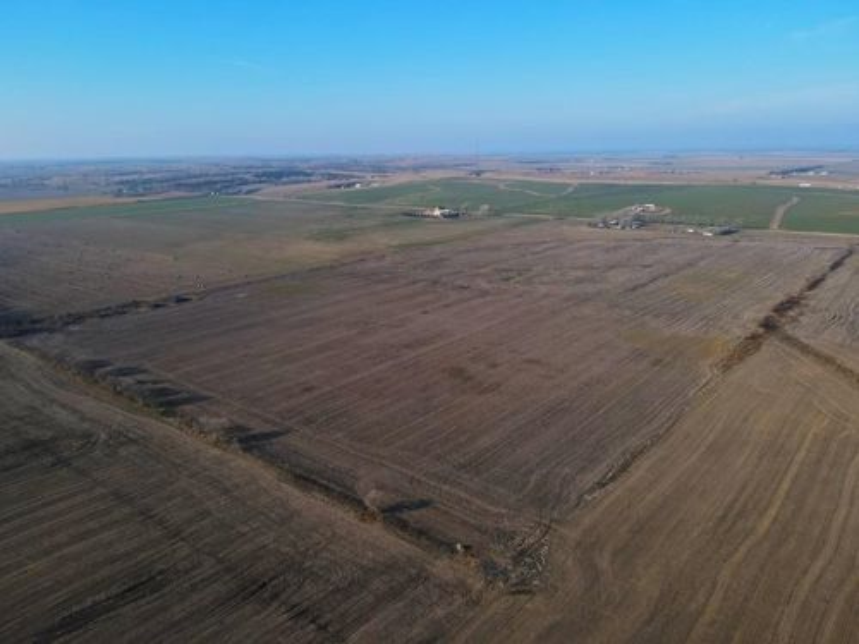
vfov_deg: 56.8
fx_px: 596
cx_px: 430
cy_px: 322
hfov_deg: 71.6
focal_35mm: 24
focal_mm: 4.5
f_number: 2.8
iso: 100
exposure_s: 1/640
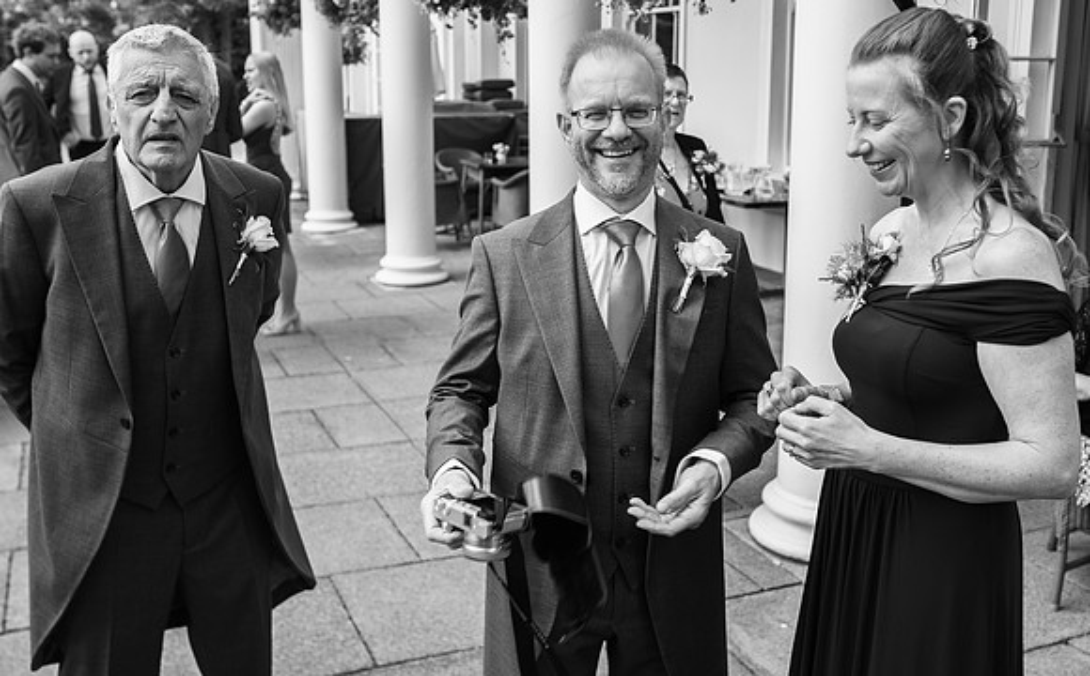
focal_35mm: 39
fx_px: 1164
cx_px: 599
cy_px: 278
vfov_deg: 32.3
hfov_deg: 50.1
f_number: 4.5
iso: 100
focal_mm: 35
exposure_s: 1/200
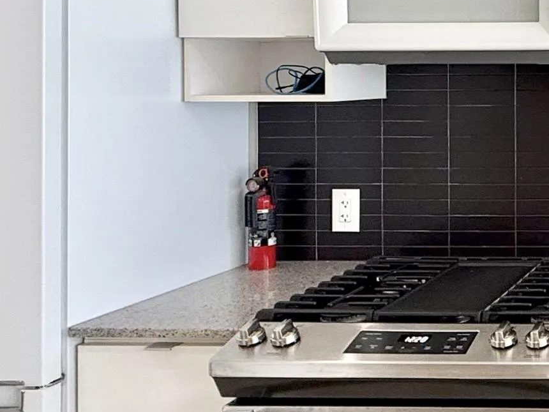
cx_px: 746
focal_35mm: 50
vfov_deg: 28.6
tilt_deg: -0.9
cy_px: 92
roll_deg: -0.1
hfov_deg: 29.3
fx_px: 793
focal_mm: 2.22
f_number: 2.2
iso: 125
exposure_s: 1/99
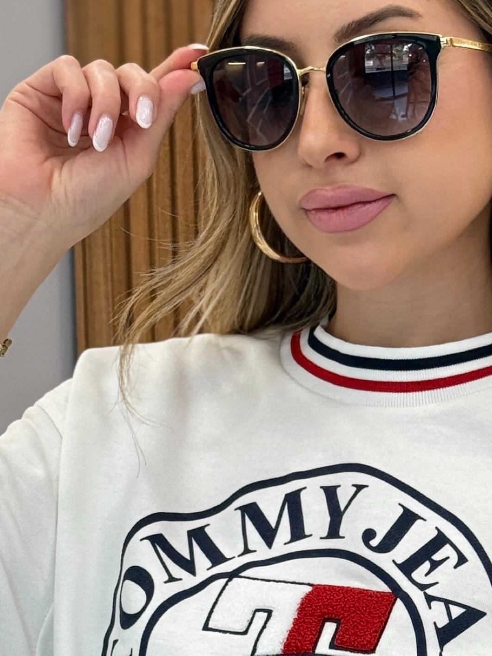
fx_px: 2578
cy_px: 714
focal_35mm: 136
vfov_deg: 14.2
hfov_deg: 10.8
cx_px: 447
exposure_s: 1/100
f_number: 1.78
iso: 64
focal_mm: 6.76
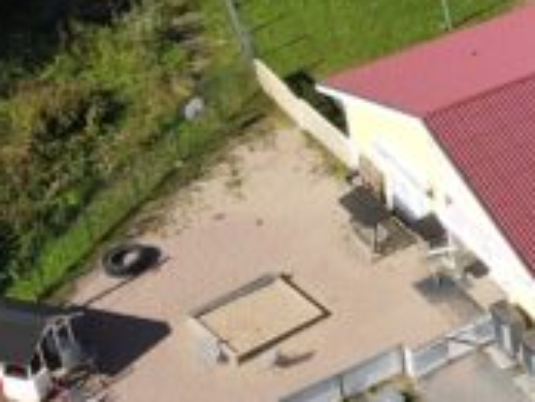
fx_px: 2196
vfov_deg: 10.4
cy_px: -19
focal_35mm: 142
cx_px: 1021
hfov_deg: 12.5
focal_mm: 4.5
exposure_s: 1/500
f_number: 2.8
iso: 100
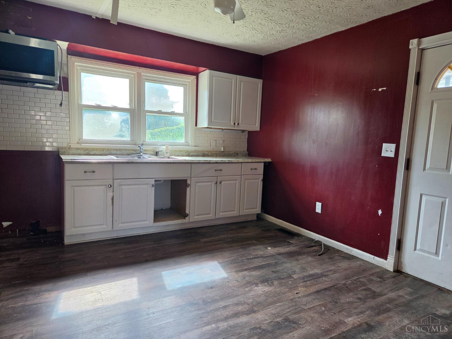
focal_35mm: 23
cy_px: 170
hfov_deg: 73.9
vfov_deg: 58.9
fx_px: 300
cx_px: 226
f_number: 1.8
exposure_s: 1/180
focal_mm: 5.4
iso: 125
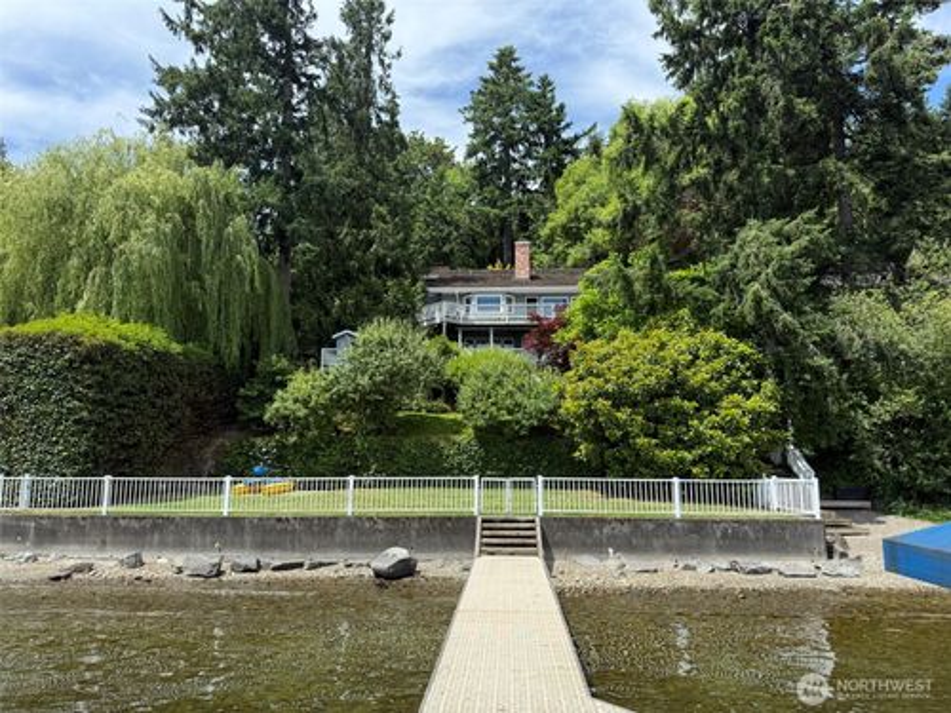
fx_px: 659
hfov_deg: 71.6
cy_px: 356
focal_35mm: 24
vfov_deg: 56.8
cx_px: 476
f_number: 1.78
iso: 100
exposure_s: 1/2703
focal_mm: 6.76
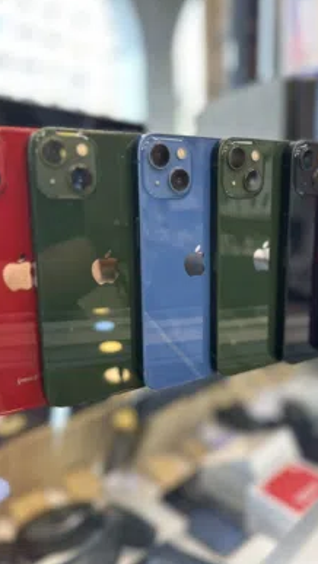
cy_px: 275
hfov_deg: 42.8
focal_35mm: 27
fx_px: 404
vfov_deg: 69.8
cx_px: 181
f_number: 1.78
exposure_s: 1/100
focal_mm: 6.86
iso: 200
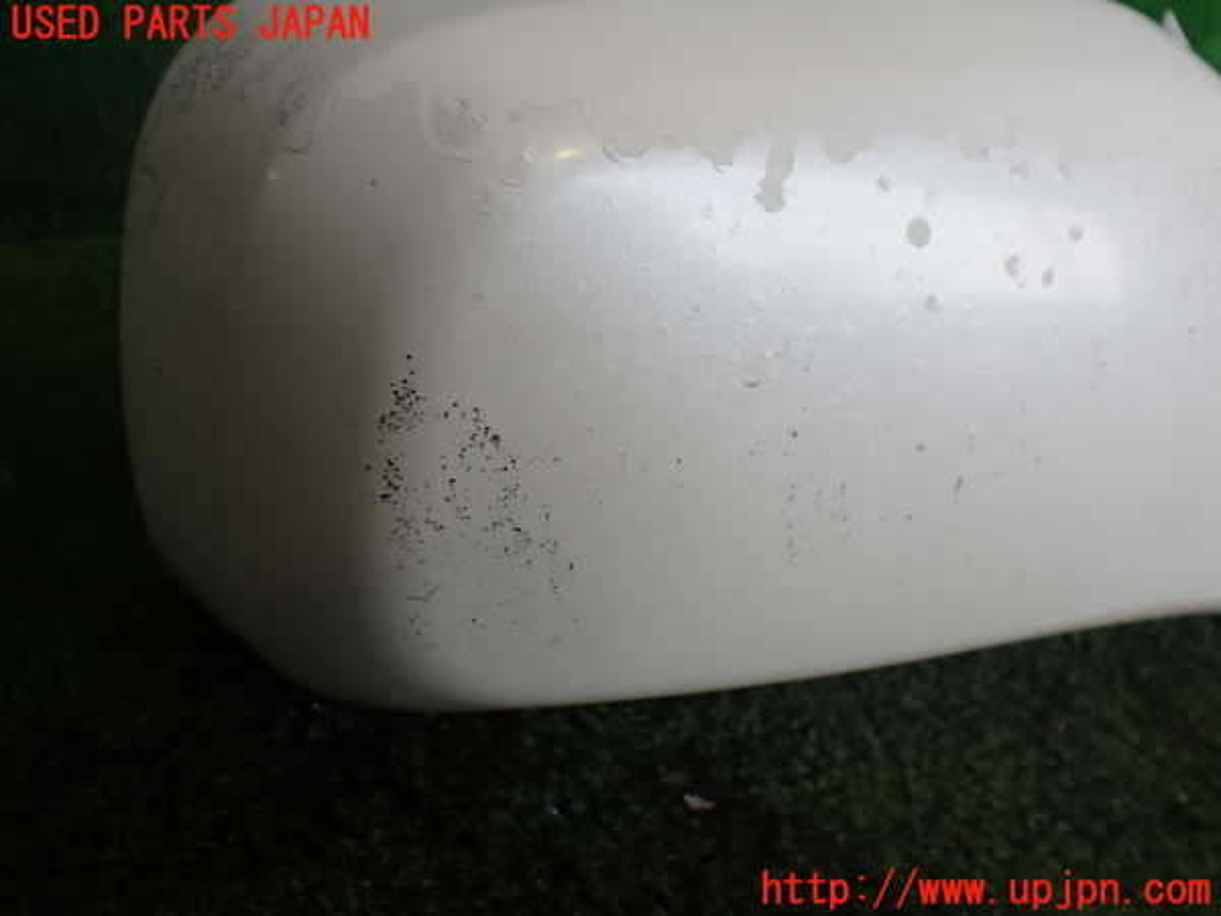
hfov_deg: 60.0
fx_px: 1058
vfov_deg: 46.8
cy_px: 458
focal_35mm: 30
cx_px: 610
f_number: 2.3
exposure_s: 1/160
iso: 100
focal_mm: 5.4
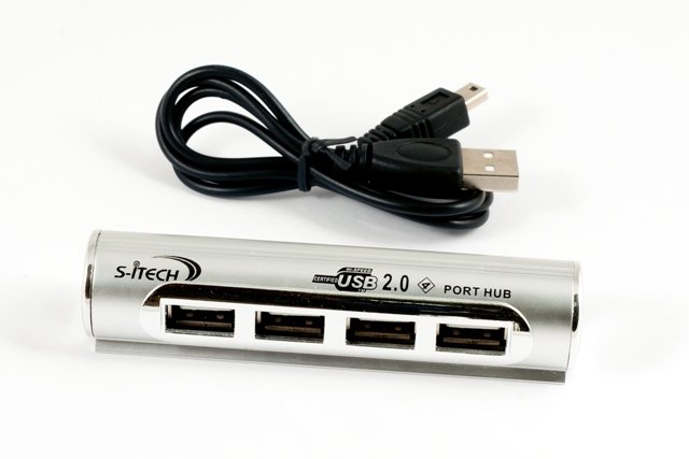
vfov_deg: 18.2
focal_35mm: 75
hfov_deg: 27.0
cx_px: 344
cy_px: 230
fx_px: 1436
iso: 200
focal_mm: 50
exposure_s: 1/125
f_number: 1.7
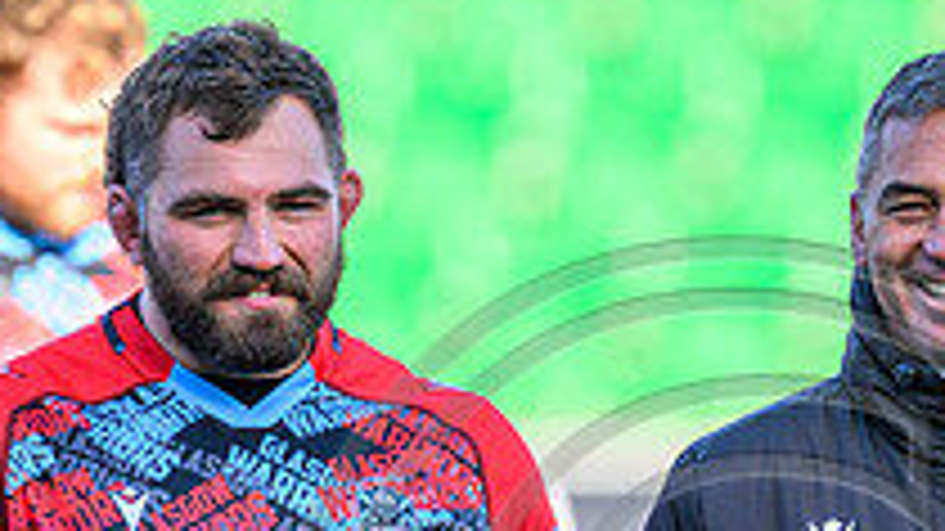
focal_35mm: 1620
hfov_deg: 1.3
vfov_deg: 0.7
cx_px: 734
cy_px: 695
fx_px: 40583
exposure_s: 1/400
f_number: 5.6
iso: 500
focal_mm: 560
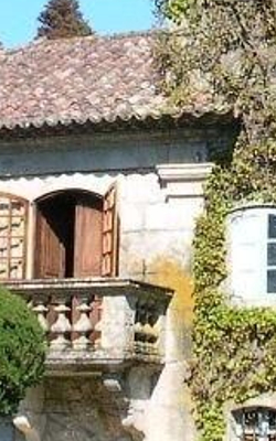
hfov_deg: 8.3
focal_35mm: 157
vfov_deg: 13.3
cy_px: 168
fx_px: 1889
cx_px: 233
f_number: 4.5
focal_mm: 5.6
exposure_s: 1/238
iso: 100
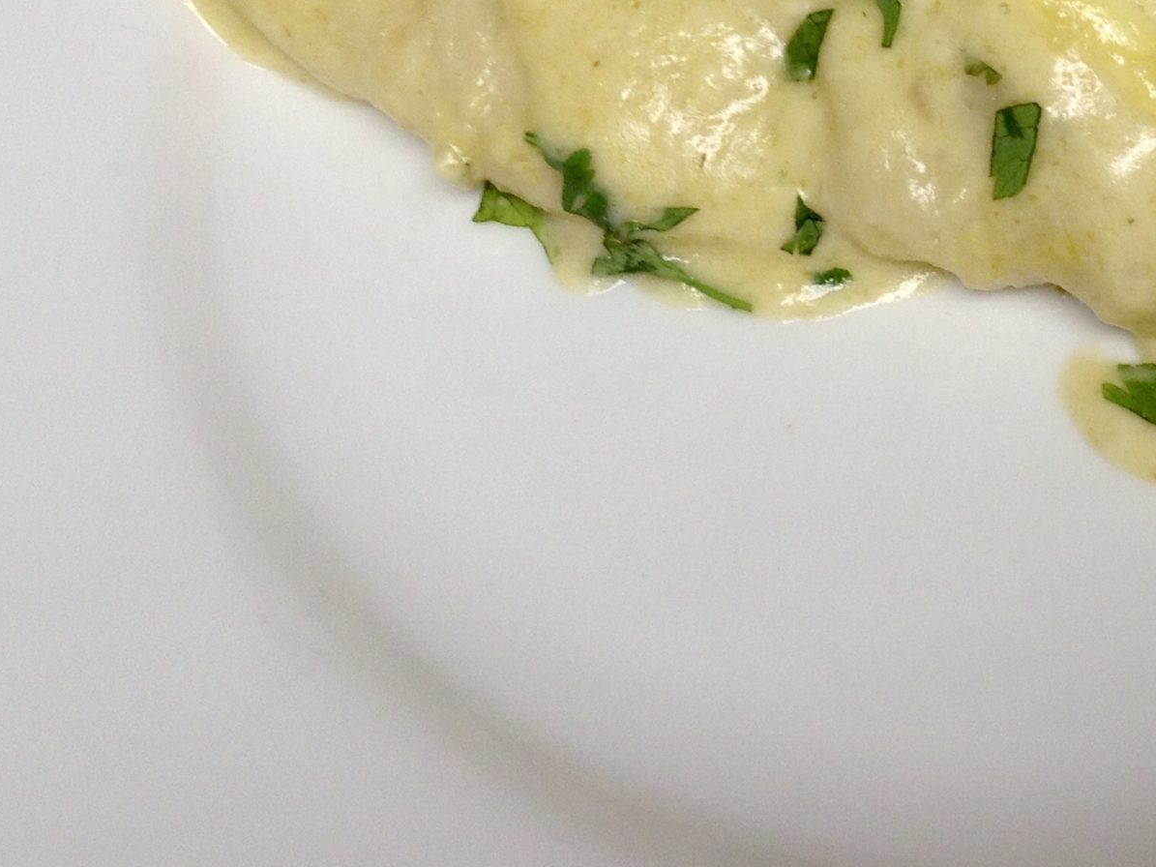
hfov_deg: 24.6
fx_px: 2504
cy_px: 8
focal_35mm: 75
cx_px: 1202
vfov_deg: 19.1
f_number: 2.4
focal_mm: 4.28
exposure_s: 1/60
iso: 80
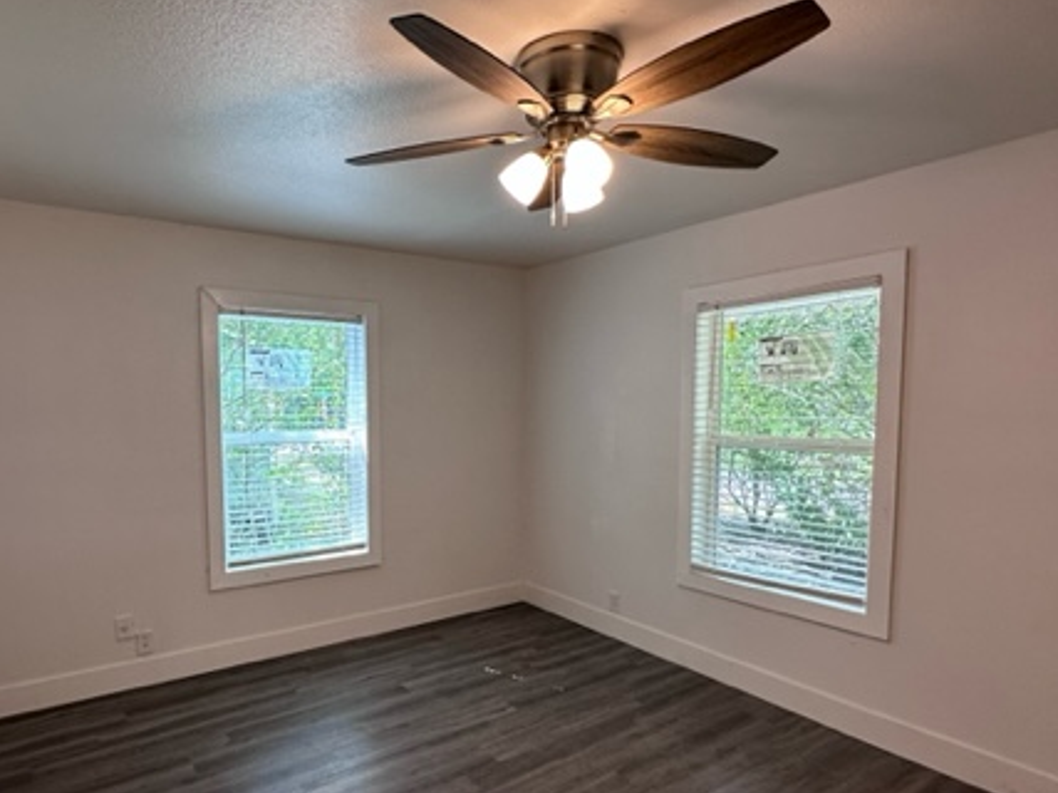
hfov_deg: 78.2
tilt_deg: -4.6
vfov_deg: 63.2
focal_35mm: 21
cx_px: 431
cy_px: 451
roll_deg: +0.3
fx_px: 642
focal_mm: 2.22
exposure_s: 1/120
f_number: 2.2
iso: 160
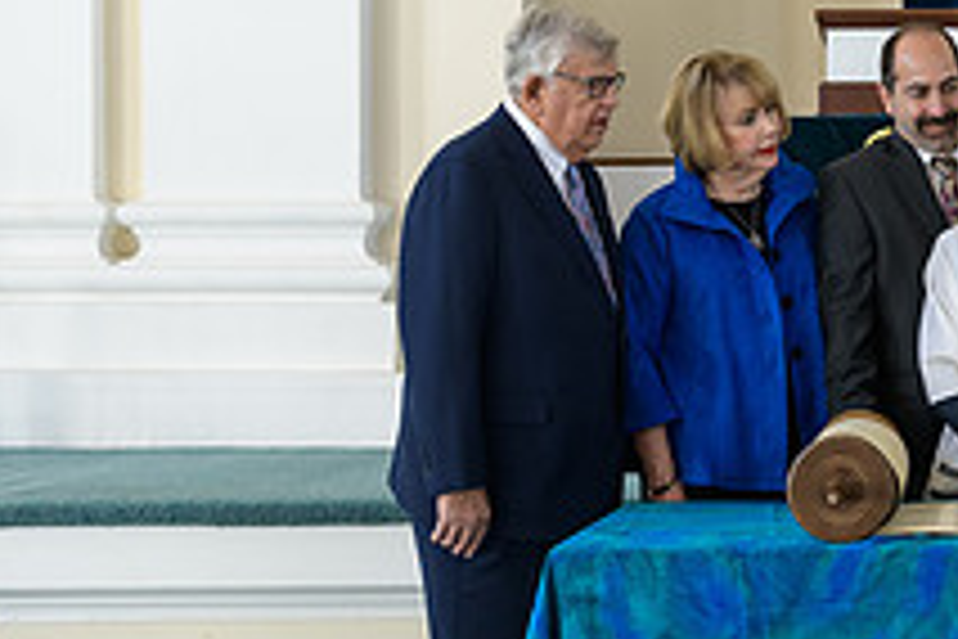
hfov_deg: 22.2
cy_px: 250
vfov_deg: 15.7
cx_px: 1034
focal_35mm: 87
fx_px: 2315
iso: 400
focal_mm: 32
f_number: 3.2
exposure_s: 1/125
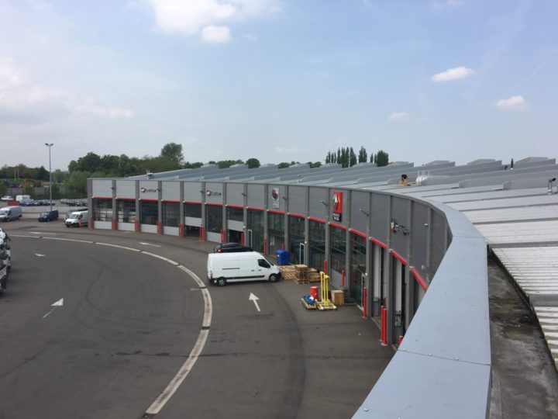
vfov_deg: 48.2
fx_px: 467
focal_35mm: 29
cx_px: 279
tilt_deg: -8.2
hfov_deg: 61.7
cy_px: 210
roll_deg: +0.6
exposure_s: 1/1399
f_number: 2.2
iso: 25
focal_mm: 4.15
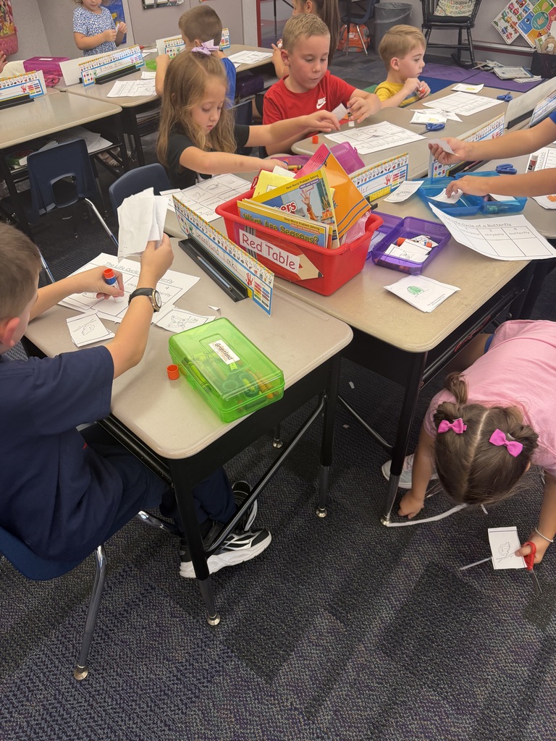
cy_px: 370
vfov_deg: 71.6
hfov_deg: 56.8
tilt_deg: -40.9
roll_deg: +0.8
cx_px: 278
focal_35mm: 24
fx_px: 514
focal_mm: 6.76
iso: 125
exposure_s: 1/60
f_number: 1.78
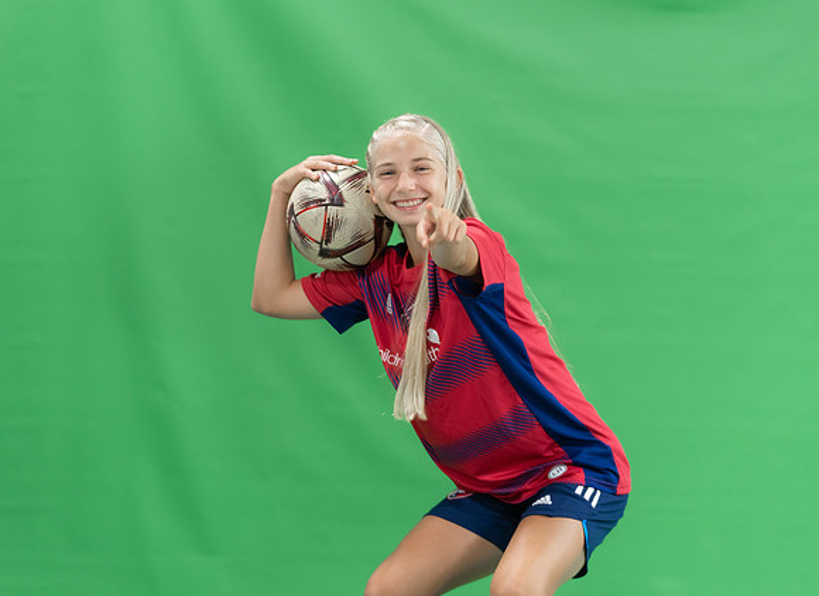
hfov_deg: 15.8
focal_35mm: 126
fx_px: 2944
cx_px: 434
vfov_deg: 11.6
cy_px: 272
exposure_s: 1/250
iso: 1000
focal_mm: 109
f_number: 2.8
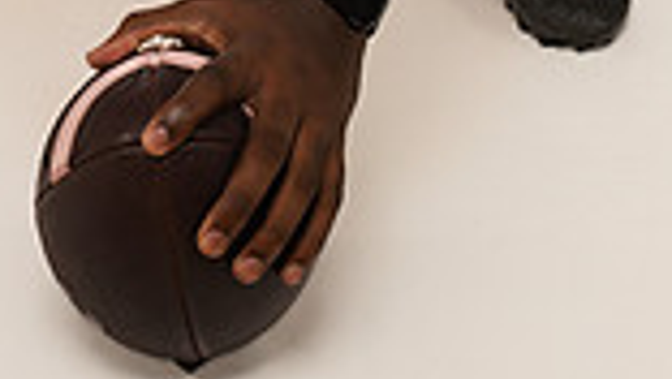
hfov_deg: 17.6
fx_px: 2158
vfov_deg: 9.0
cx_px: 155
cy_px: -534
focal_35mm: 121
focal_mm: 40
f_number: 7.1
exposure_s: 1/320
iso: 500
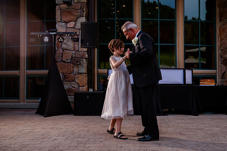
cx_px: 128
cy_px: 71
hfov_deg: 36.6
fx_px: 343
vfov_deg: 24.9
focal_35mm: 54
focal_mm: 48
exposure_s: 1/250
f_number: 3.5
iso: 800
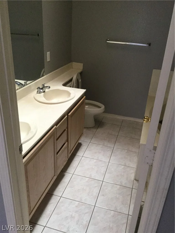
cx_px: 88
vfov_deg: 58.4
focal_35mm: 31
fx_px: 209
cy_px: 116
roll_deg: -1.3
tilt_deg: -23.1
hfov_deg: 45.4
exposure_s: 1/30
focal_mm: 3.3
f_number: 2.4
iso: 125
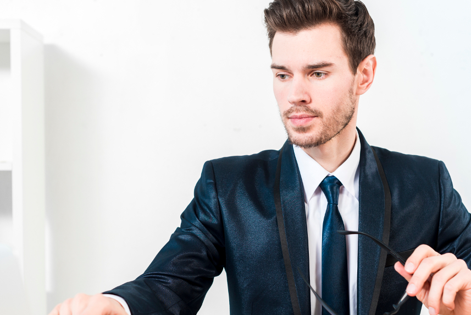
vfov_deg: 19.4
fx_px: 916
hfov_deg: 28.8
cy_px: 202
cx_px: 209
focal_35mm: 70
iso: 200
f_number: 4
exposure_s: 1/160
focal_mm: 50
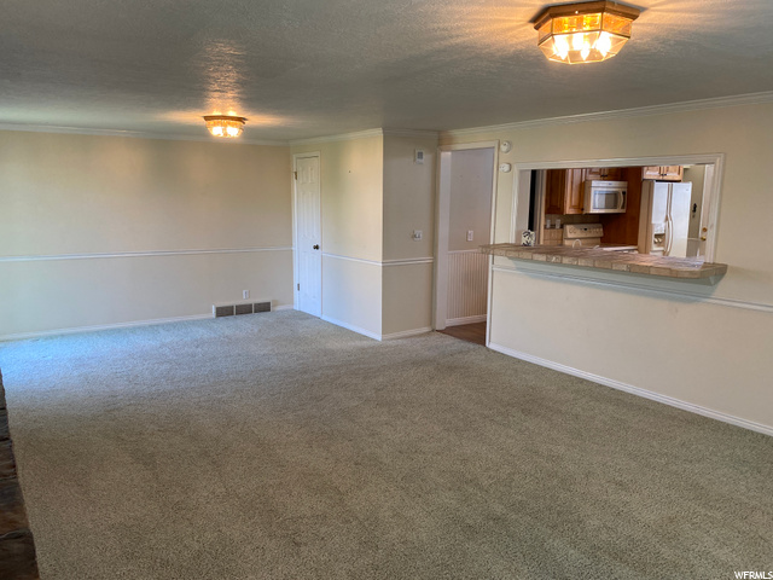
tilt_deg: -9.5
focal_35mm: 26
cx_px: 386
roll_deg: -0.9
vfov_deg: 53.1
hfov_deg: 67.3
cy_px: 290
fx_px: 581
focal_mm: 4.25
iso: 125
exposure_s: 1/120
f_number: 1.8
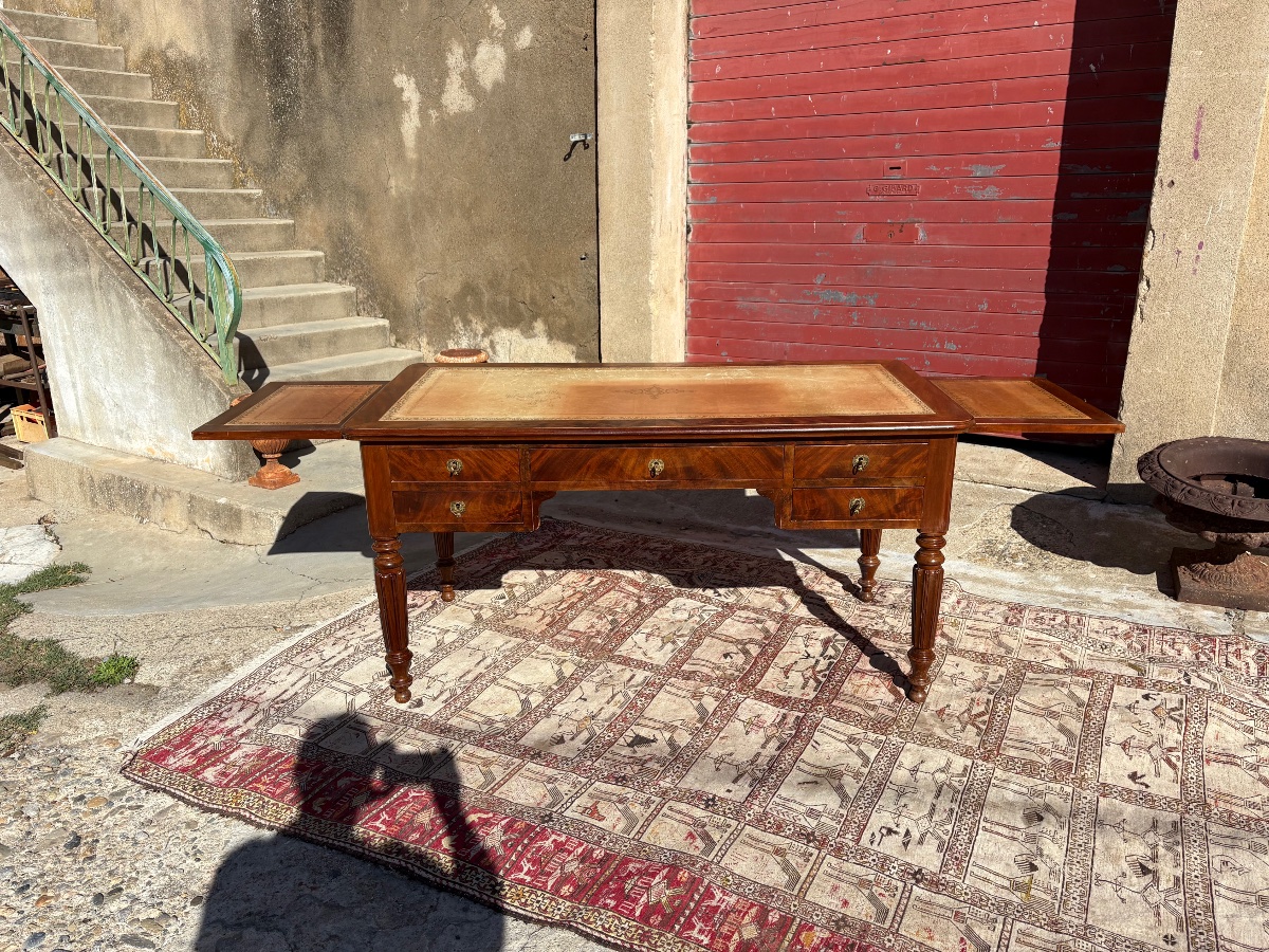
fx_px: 953
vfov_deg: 53.1
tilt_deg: -15.8
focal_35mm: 26
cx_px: 634
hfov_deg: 67.3
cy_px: 476
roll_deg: +1.0
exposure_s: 1/4329
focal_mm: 5.96
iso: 50
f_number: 1.6
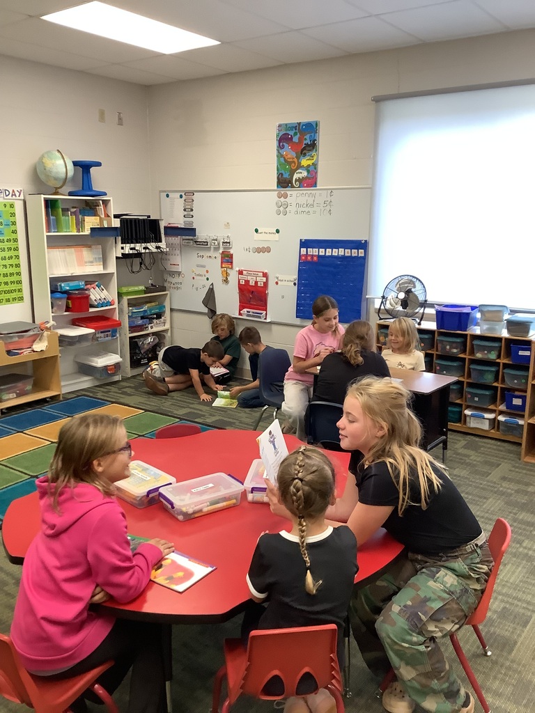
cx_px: 268
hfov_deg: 45.4
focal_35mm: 31
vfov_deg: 58.4
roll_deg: -1.4
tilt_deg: -11.8
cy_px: 356
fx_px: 639
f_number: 2.4
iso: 200
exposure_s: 1/60
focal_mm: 3.3
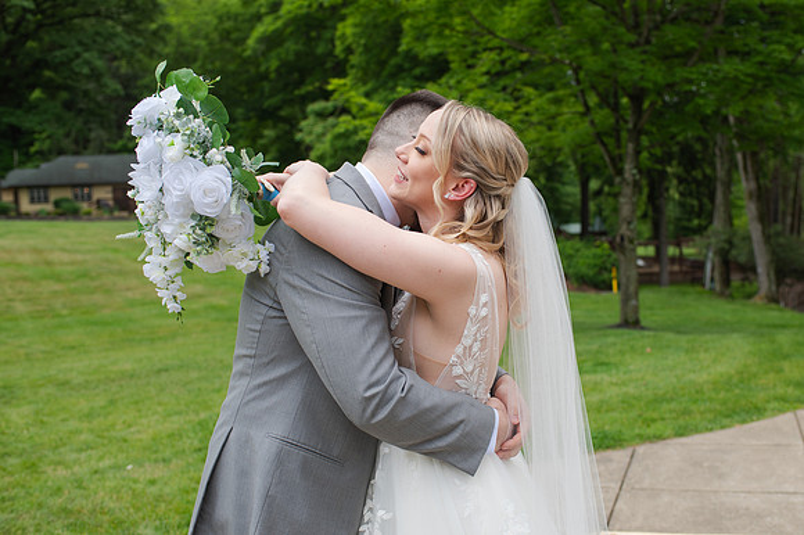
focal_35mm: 40
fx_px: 889
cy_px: 285
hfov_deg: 48.5
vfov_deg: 33.5
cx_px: 457
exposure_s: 1/500
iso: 100
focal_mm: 35
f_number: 3.5
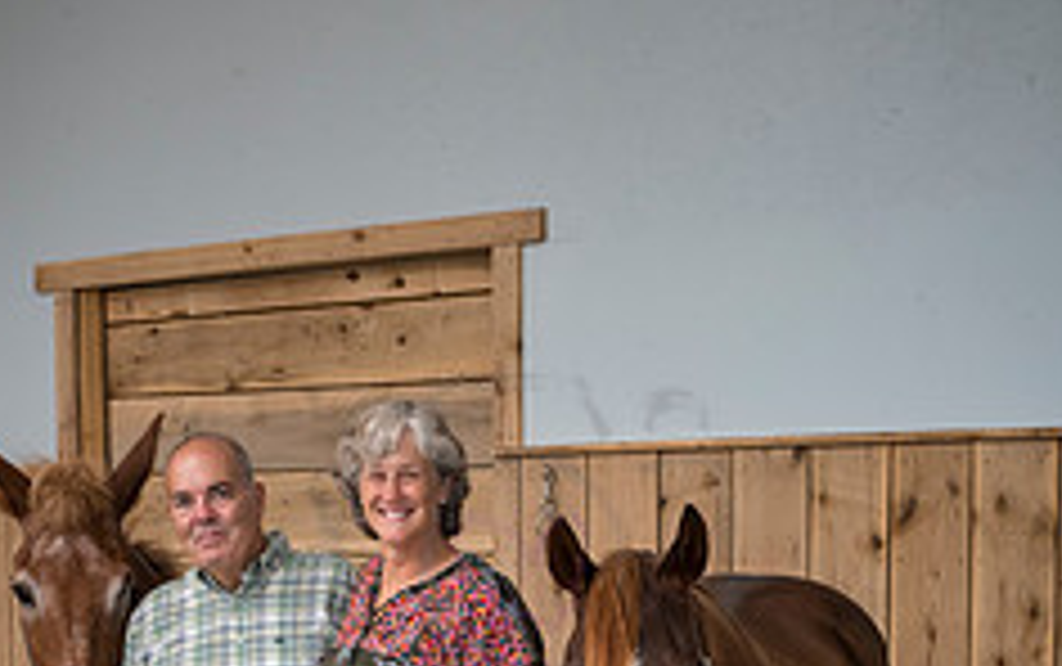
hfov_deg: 21.4
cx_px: 540
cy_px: 972
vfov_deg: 12.9
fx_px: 2810
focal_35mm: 97
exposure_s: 1/160
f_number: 9
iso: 400
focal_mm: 50
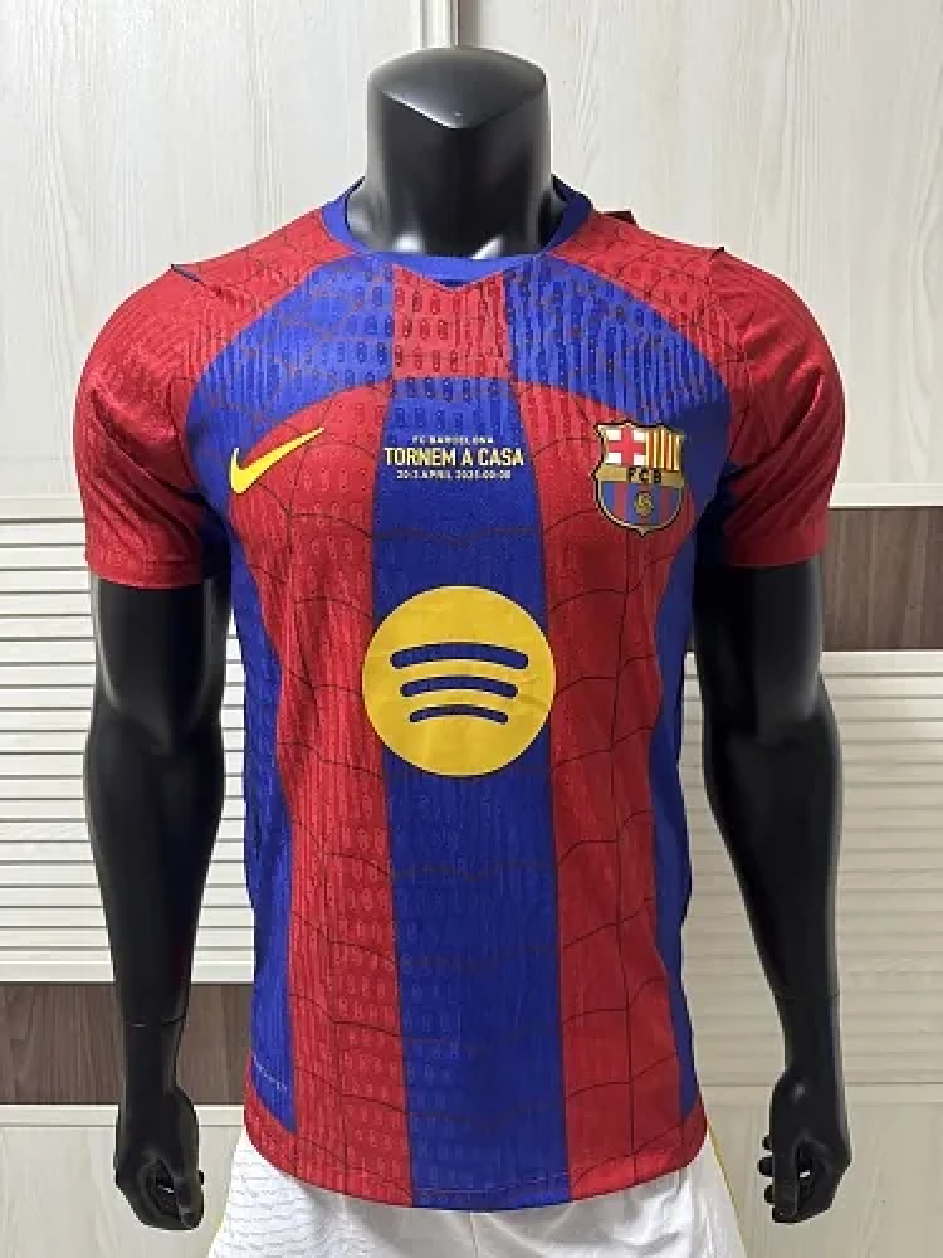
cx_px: 472
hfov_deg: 56.8
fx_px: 872
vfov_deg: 71.6
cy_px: 629
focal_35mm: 24
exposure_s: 1/60
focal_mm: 6.76
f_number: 1.78
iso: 800
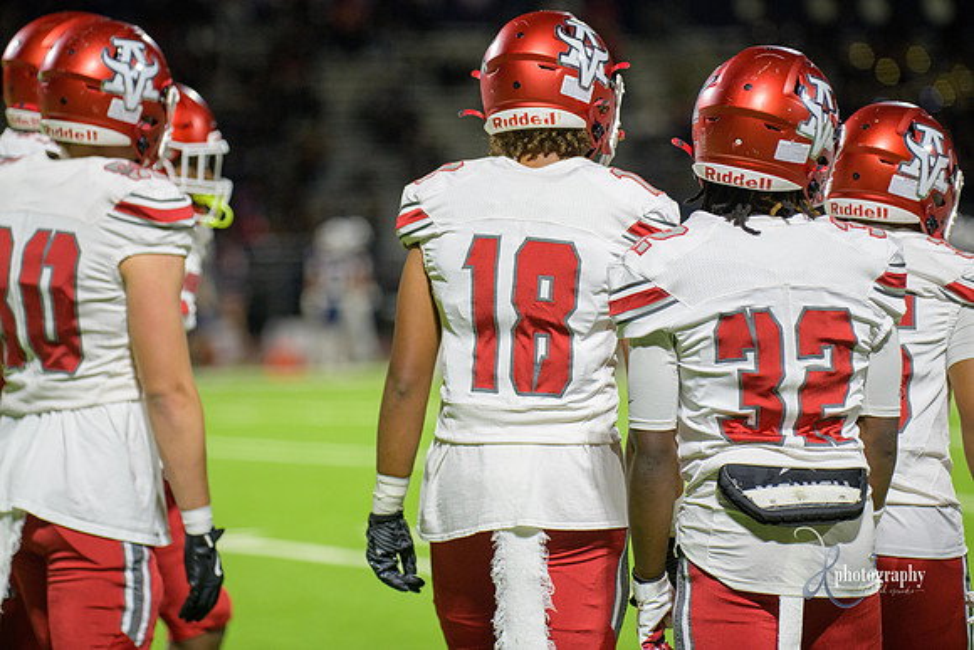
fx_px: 4871
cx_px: 487
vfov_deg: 7.6
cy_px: 325
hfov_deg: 11.4
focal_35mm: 180
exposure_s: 1/250
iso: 1250
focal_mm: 180
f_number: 2.8
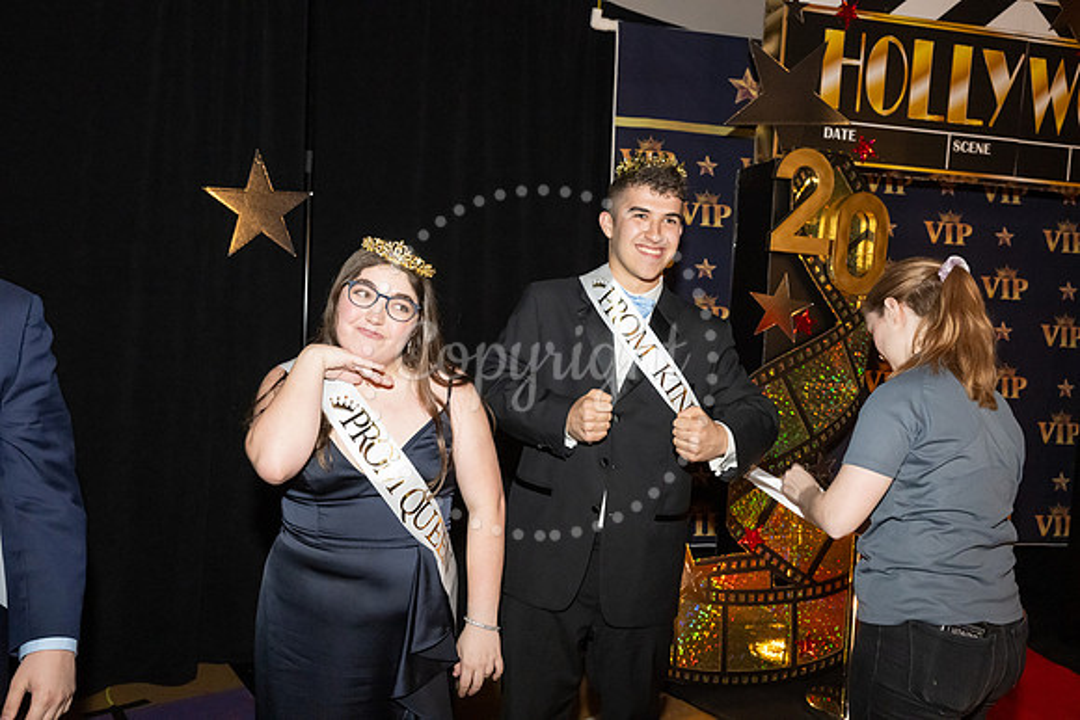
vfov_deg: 45.7
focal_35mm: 28
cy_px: 360
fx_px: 855
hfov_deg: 64.5
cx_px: 540
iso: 6400
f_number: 5.6
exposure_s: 1/125
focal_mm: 28.5
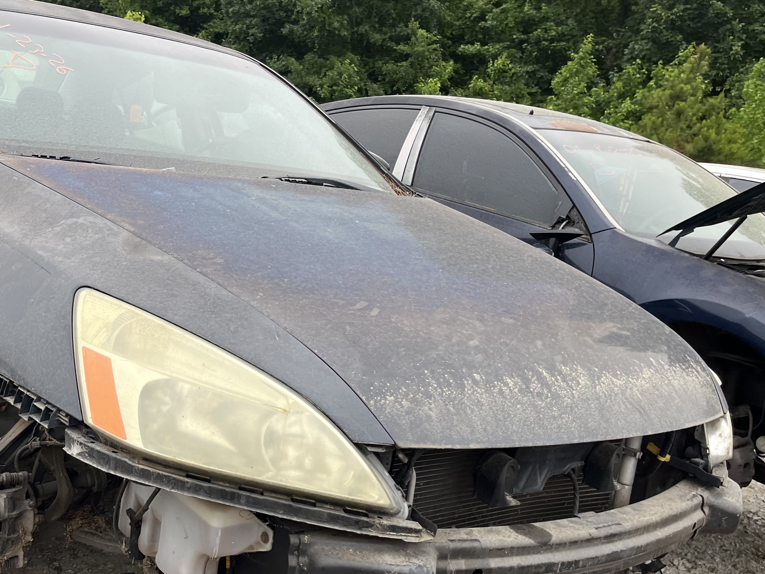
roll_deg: -7.9
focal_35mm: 40
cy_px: 306
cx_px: 206
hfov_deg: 45.4
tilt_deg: -8.9
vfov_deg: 35.9
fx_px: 884
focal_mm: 5.1
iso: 50
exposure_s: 1/368
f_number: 1.6
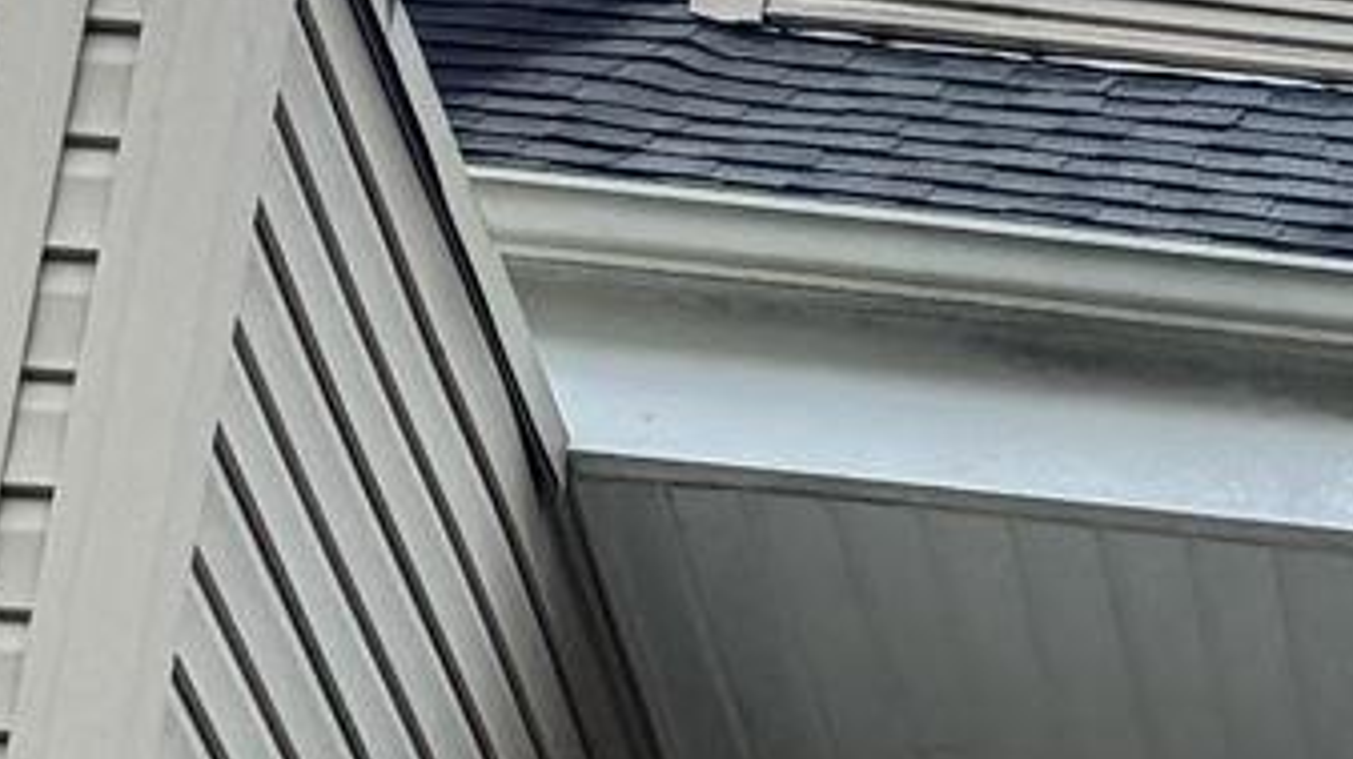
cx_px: 2927
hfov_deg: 10.7
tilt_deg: +18.9
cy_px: 2217
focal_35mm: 179
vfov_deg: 6.3
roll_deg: -0.6
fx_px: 6417
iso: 80
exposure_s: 1/2710
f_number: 1.78
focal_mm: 6.76
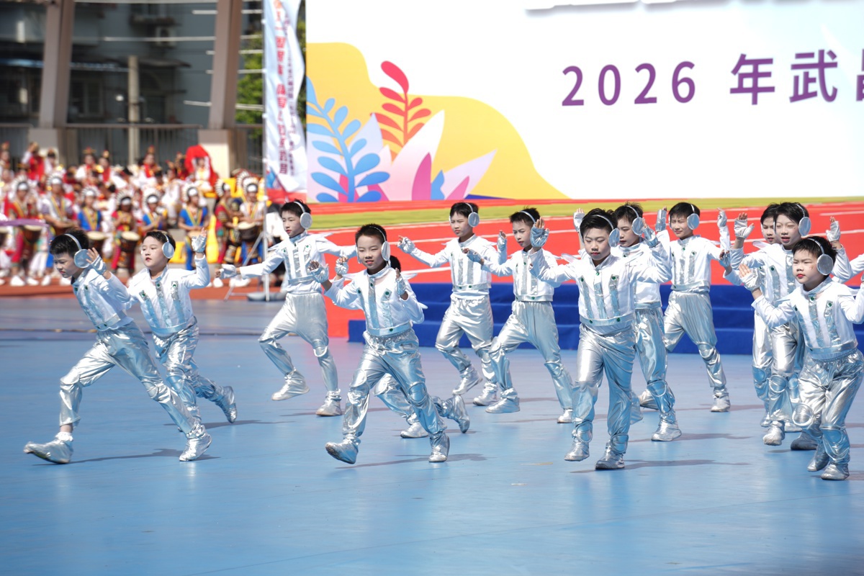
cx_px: 432
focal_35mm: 180
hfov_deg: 11.4
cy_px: 288
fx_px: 4320
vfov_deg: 7.6
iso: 80
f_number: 6.3
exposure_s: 1/320
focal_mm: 180
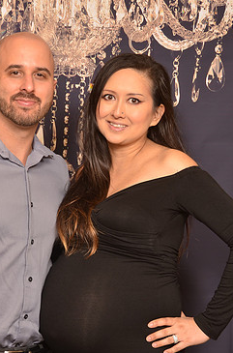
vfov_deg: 19.5
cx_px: 48
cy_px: 220
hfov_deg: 12.9
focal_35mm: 105
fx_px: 1026
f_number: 5.6
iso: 200
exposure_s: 1/60
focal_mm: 44
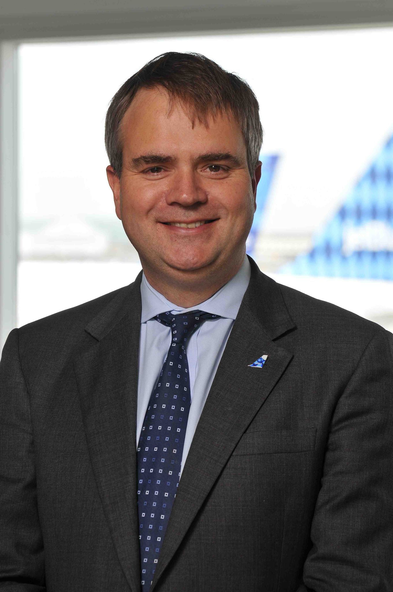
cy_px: 296
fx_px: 2093
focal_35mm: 128
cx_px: 196
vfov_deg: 16.1
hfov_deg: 10.7
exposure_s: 1/160
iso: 200
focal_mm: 85
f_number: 5.6
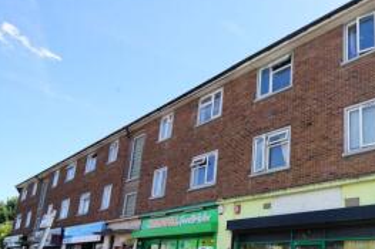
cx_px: 311
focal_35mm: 29
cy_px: 204
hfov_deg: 57.8
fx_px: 302
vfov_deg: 42.6
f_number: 9
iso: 100
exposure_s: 1/80
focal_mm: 16
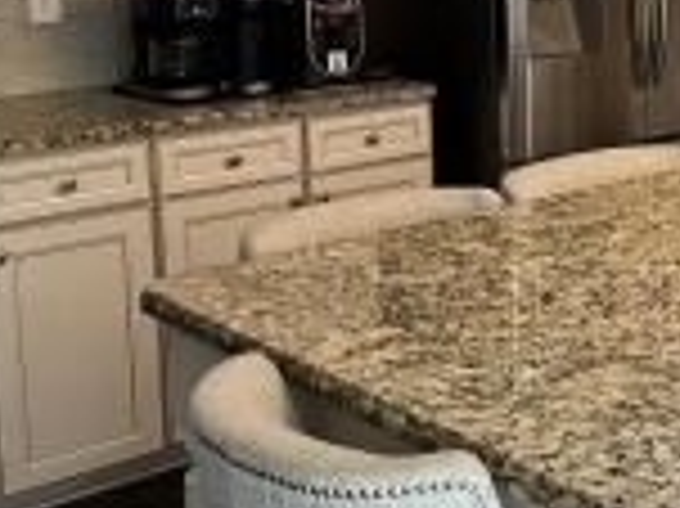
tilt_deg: -8.5
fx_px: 1354
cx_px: 797
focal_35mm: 69
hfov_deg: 25.5
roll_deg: -0.4
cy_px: 67
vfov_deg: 20.9
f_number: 1.6
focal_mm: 5.1
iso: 125
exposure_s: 1/60
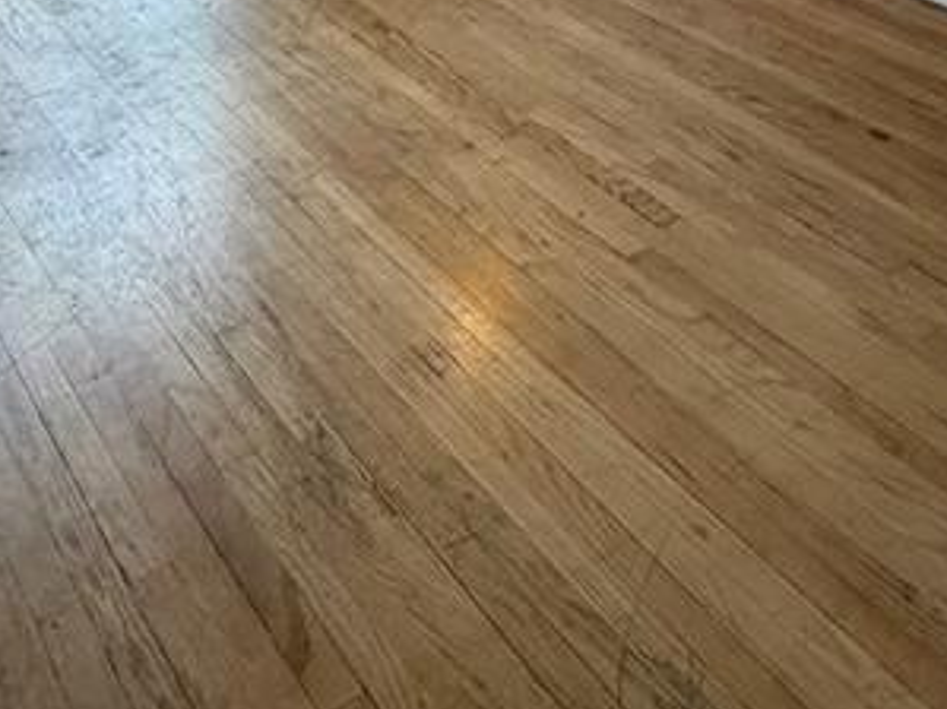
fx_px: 1313
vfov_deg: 23.2
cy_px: -405
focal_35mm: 48
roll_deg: +0.0
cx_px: 580
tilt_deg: -5.2
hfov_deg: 39.5
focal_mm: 2.22
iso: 320
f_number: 2.2
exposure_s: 1/65
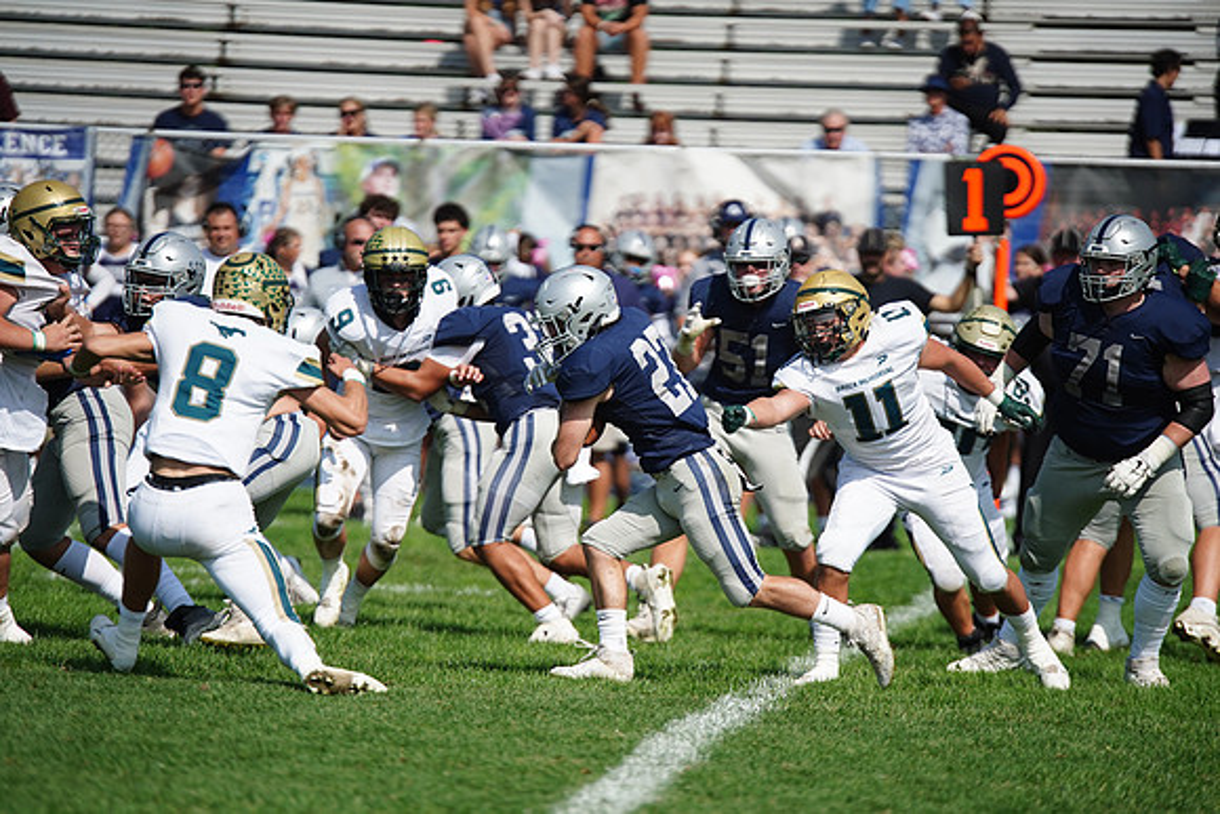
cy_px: 407
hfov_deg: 6.9
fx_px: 10169
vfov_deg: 4.6
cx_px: 610
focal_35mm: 300
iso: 500
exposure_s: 1/8000
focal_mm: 300
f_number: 2.8
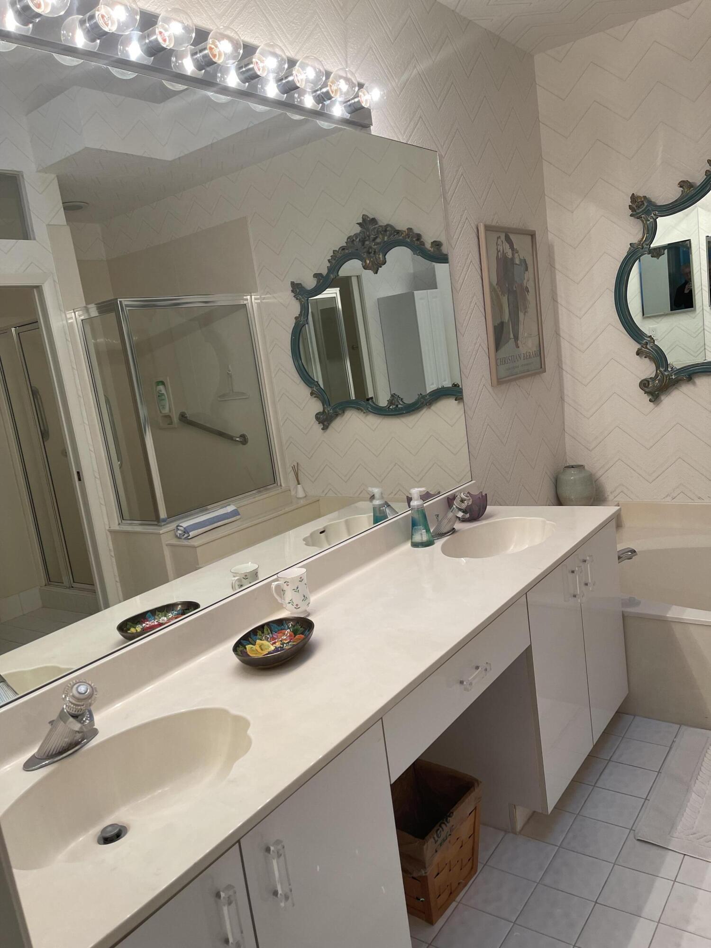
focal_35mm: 26
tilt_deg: -8.4
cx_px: 356
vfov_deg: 67.3
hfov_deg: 53.1
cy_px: 474
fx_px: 712
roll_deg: +8.4
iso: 80
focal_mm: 5.1
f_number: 1.6
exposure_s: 1/120
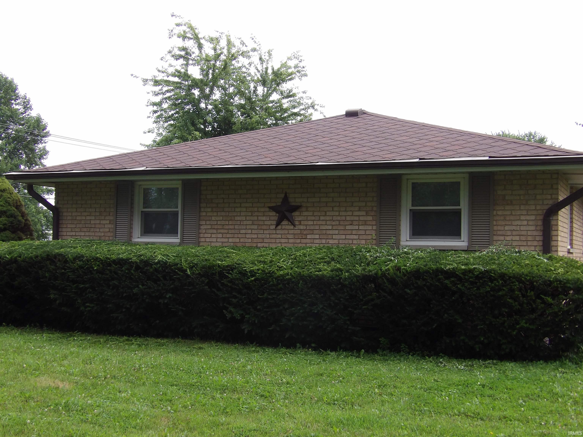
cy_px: 218
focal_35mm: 46
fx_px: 775
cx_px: 292
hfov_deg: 41.2
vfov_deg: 31.5
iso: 100
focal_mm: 8.2
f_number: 3.8
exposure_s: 1/314
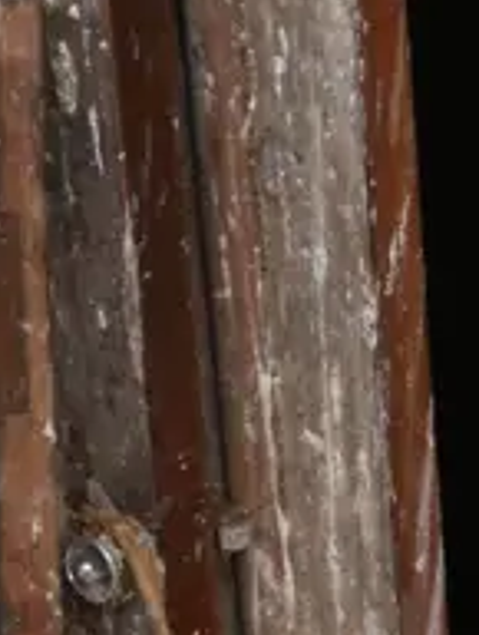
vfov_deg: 12.8
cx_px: 1145
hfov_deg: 9.0
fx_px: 2737
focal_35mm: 149
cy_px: 840
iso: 200
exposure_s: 1/80
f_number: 3.5
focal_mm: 14
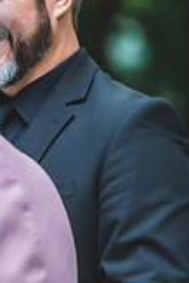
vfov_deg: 2.9
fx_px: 5579
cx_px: -264
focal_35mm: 710
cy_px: 162
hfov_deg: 1.9
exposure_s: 1/800
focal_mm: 200
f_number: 2.8
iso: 1000
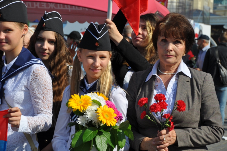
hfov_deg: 15.2
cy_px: 76
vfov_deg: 10.1
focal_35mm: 135
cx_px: 114
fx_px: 850
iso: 200
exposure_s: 1/400
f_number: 10
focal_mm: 90
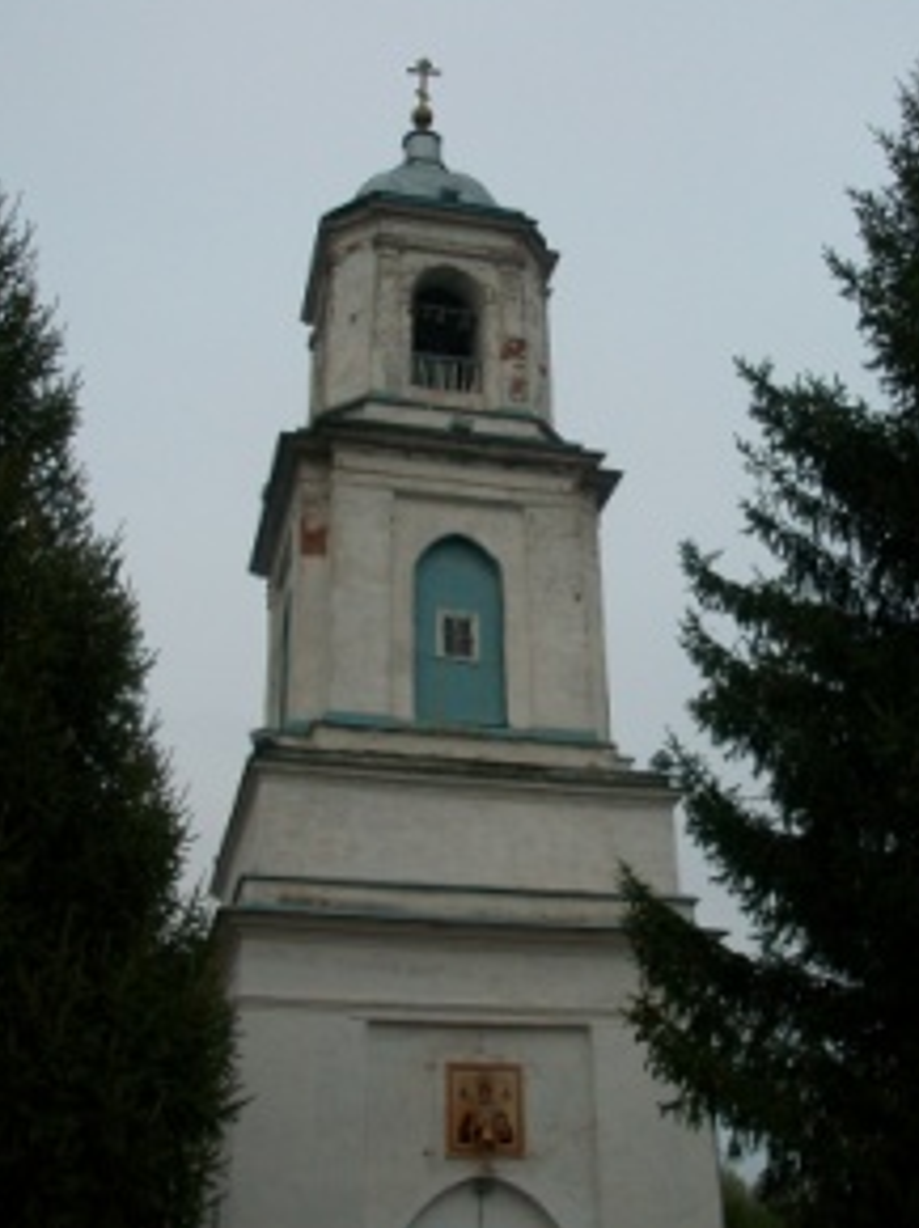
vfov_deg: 45.7
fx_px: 1453
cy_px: 542
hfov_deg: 35.1
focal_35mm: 41
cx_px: 457
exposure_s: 1/400
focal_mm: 5.7
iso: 80
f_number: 2.8
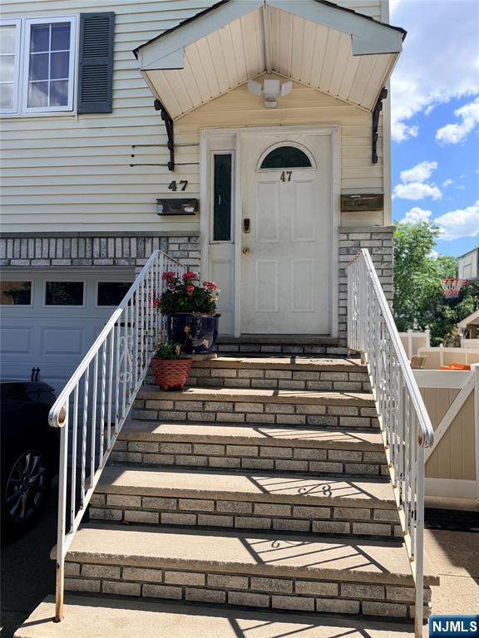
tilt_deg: +0.5
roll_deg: +2.0
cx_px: 240
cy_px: 319
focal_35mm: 24
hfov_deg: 56.8
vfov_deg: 71.6
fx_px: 443
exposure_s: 1/3425
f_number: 1.78
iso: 100
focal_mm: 6.76
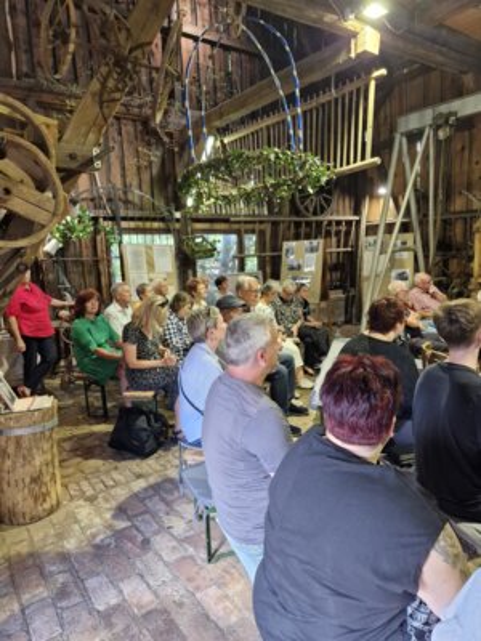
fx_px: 426
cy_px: 320
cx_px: 240
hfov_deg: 58.9
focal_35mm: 23
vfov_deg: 73.9
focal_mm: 5.54
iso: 640
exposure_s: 1/100
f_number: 1.8
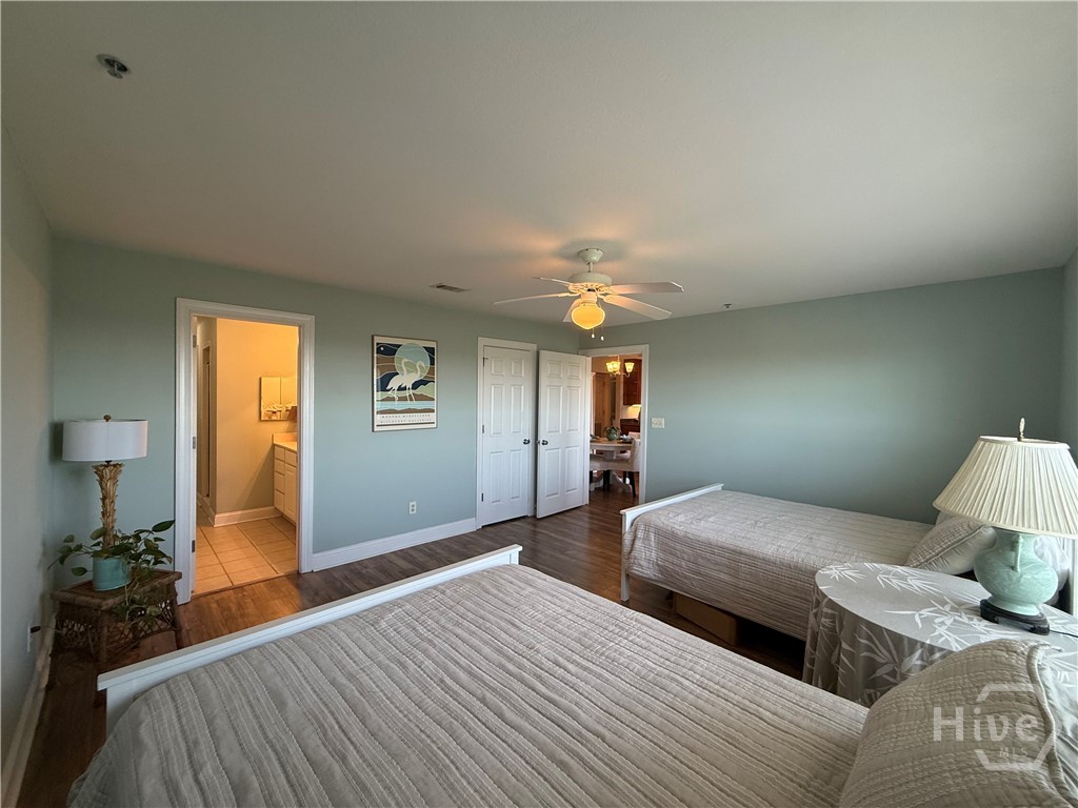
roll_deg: -1.0
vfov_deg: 85.7
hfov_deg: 102.1
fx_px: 436
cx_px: 539
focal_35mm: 14
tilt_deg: -0.5
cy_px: 404
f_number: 2.2
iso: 160
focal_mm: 2.22
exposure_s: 1/120
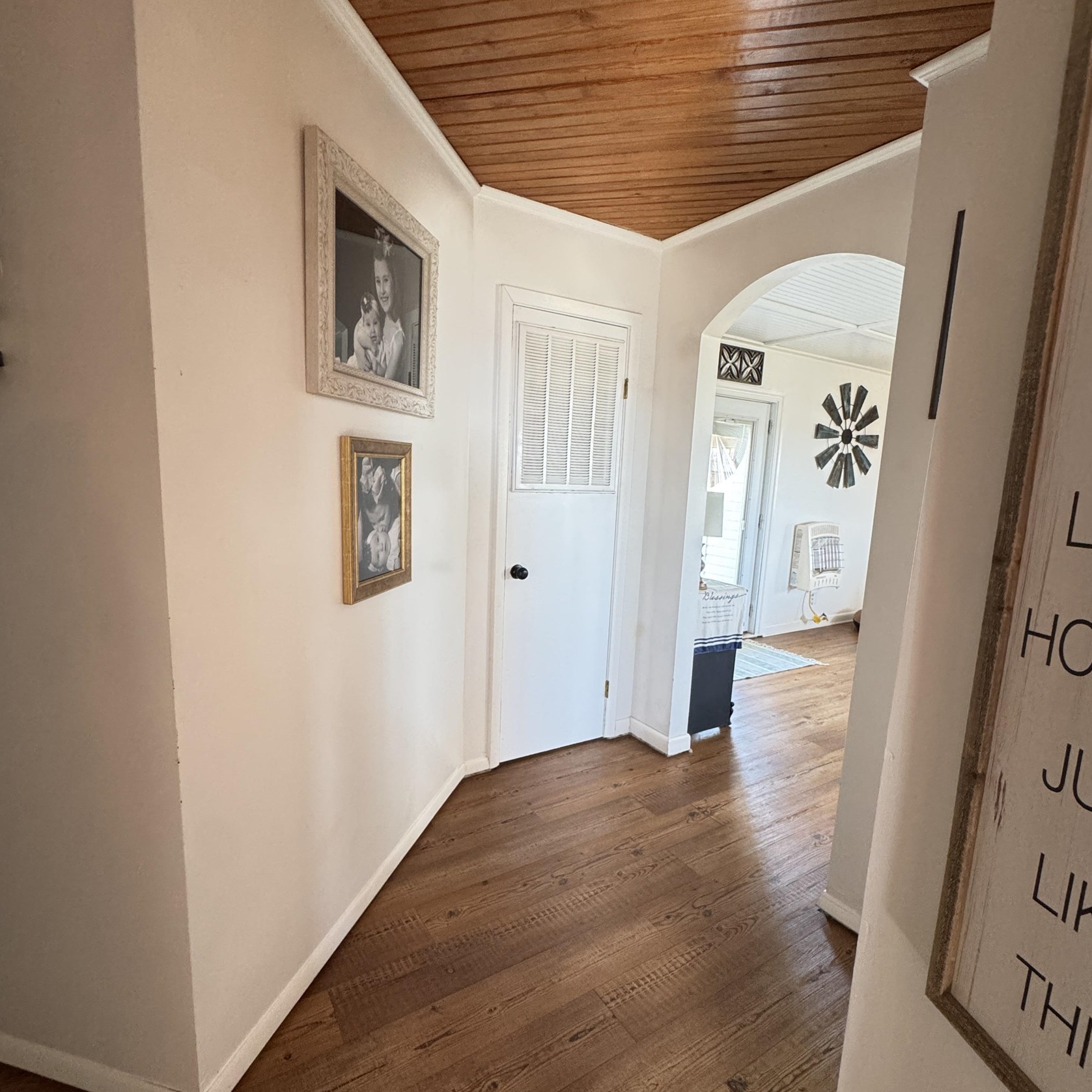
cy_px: 574
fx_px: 607
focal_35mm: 17
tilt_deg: -9.5
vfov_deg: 83.9
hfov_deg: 84.0
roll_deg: -2.3
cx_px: 539
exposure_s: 1/60
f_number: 2.2
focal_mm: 2.22
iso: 400
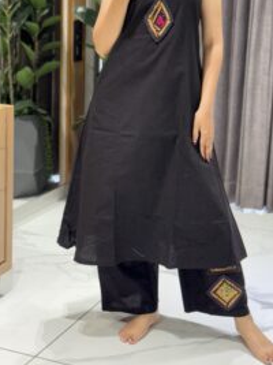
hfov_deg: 20.4
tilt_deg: -9.1
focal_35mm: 72
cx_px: 161
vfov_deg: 26.7
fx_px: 758
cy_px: 93
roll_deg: -1.9
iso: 250
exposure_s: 1/100
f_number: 1.78
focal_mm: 6.76
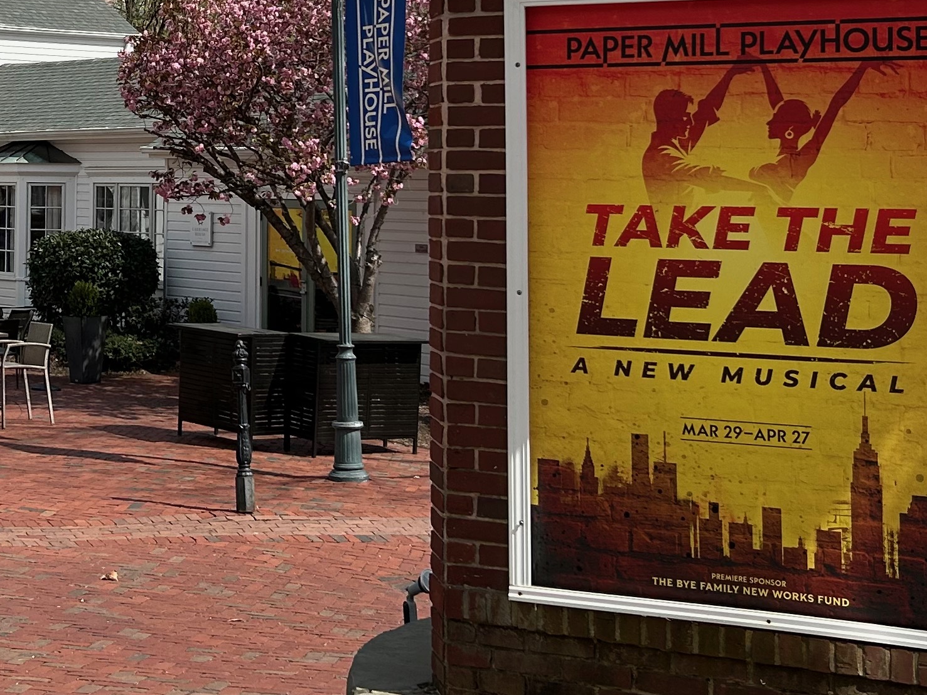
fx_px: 1901
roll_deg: -0.2
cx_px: 115
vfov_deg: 20.2
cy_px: 47
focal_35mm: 71
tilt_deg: +3.5
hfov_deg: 26.6
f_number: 1.5
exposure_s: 1/5319
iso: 50
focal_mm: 5.7
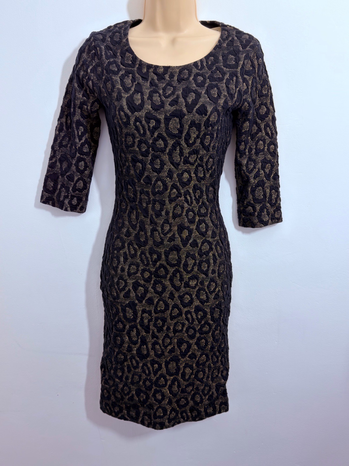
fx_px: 376
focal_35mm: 28
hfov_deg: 49.7
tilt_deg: -14.4
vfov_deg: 63.4
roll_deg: -0.2
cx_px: 174
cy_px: 233
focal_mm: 6.76
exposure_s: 1/100
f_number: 1.78
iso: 50
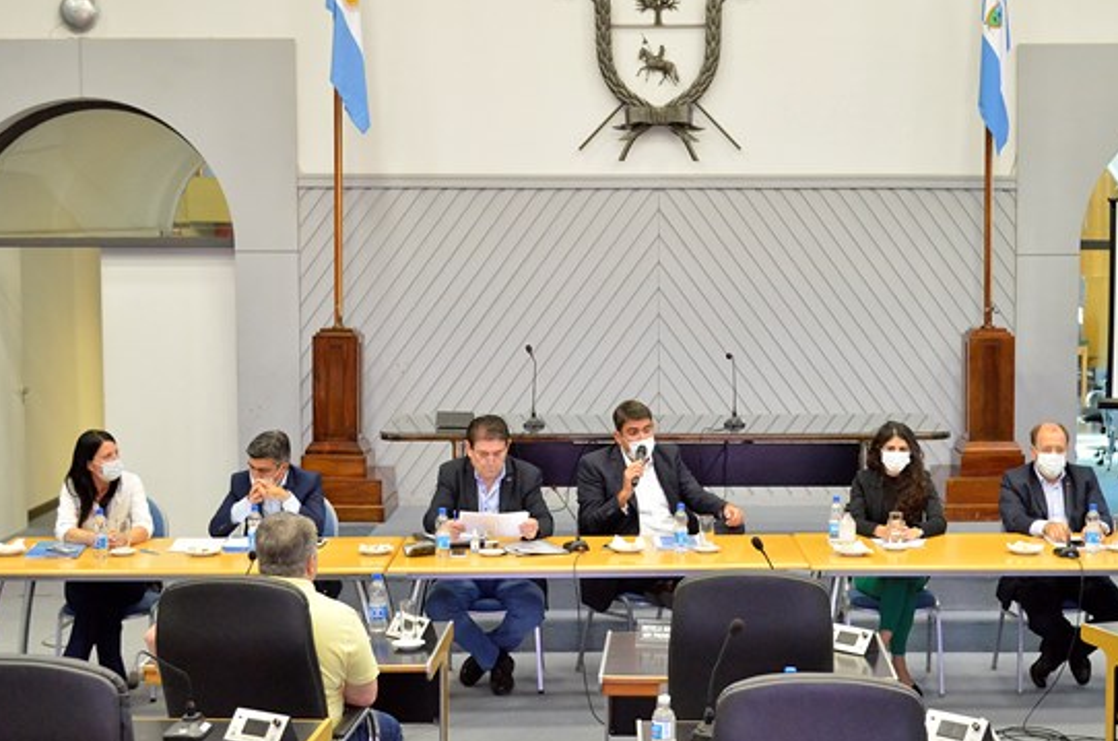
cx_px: 664
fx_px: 1921
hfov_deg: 32.4
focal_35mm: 62
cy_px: 376
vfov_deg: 21.8
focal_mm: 32
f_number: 5.6
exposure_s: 1/60
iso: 2500
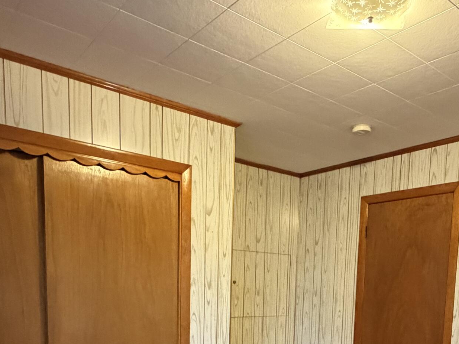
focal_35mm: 34
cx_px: 283
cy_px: 332
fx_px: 451
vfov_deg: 37.9
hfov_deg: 53.4
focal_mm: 2.22
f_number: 2.2
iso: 800
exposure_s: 1/60
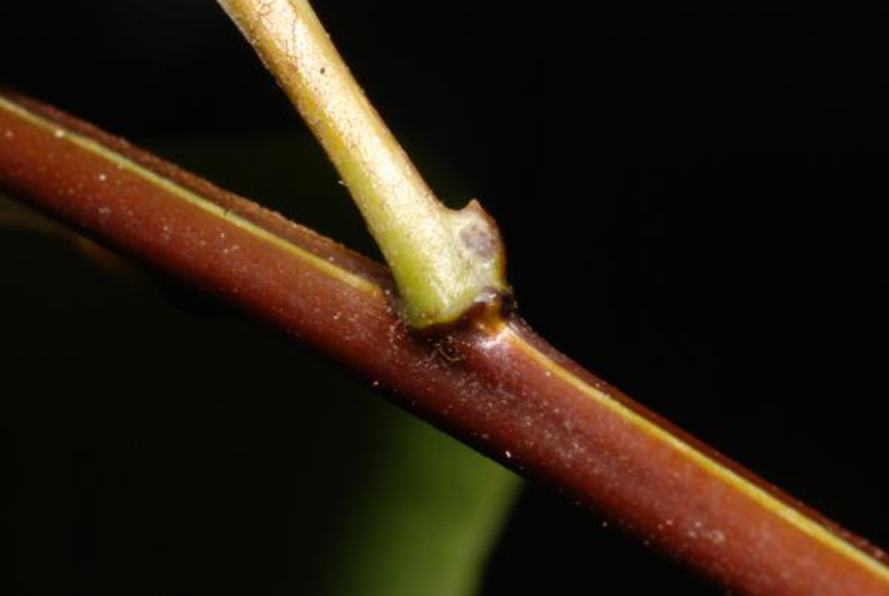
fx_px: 2597
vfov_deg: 13.1
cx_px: 444
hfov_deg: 19.4
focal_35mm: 105
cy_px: 298
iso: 200
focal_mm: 70
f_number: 22
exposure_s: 1/60
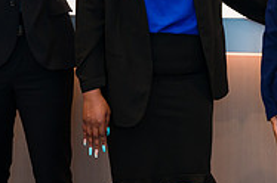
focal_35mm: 130
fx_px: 999
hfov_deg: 15.4
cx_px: 304
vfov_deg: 10.3
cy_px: -44
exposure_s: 1/200
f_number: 3.2
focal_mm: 41
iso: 500
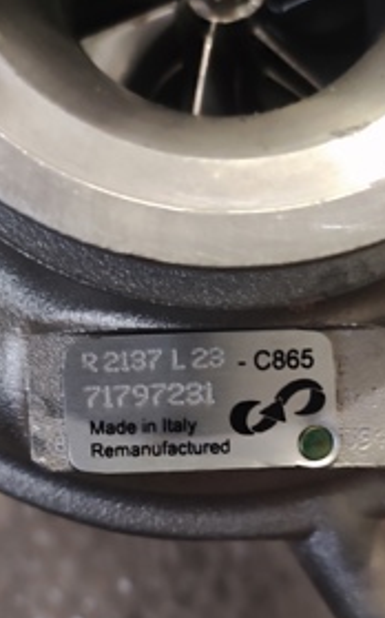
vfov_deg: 58.2
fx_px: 521
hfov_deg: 40.5
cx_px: 176
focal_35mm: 31
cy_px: 461
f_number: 1.79
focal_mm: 4.74
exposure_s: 1/33
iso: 1372
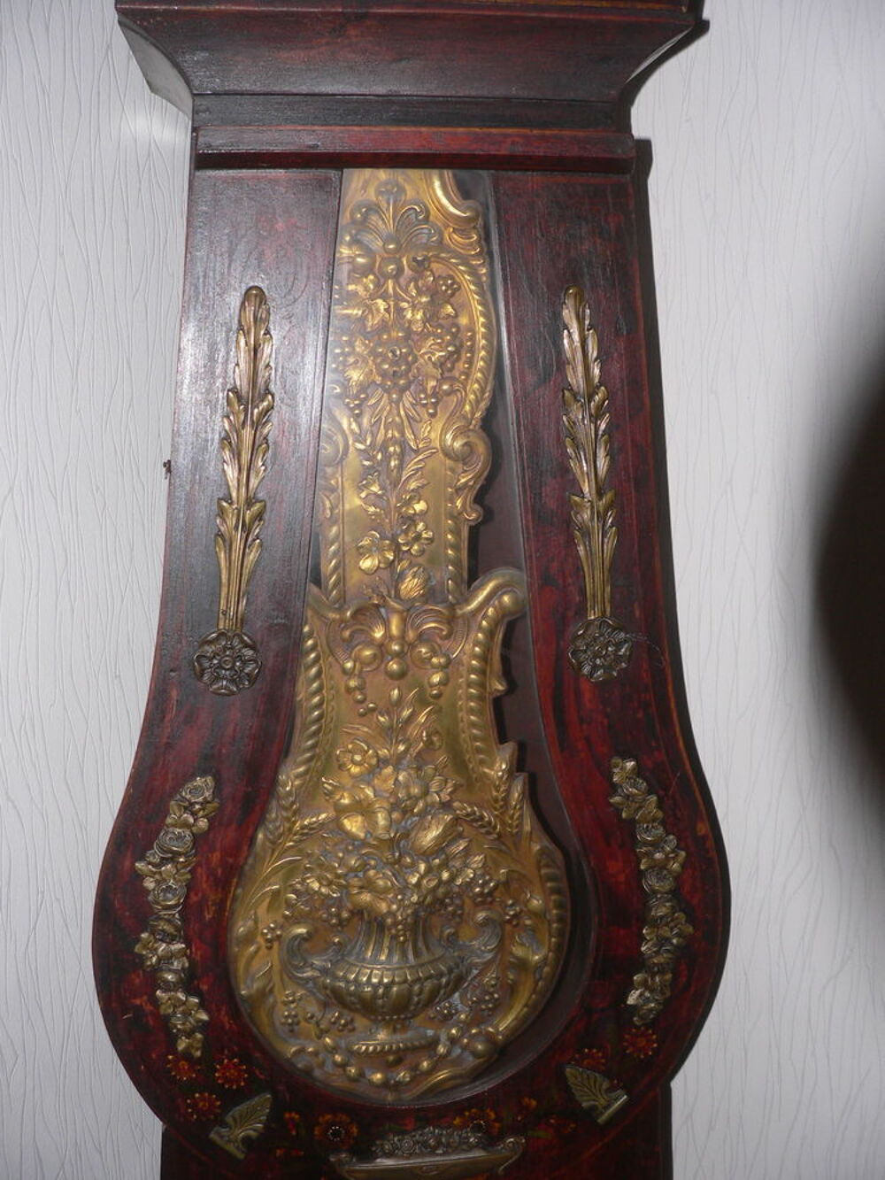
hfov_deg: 39.7
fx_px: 1227
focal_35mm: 36
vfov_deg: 51.4
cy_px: 590
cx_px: 442
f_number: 2.8
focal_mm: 6
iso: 100
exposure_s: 1/60
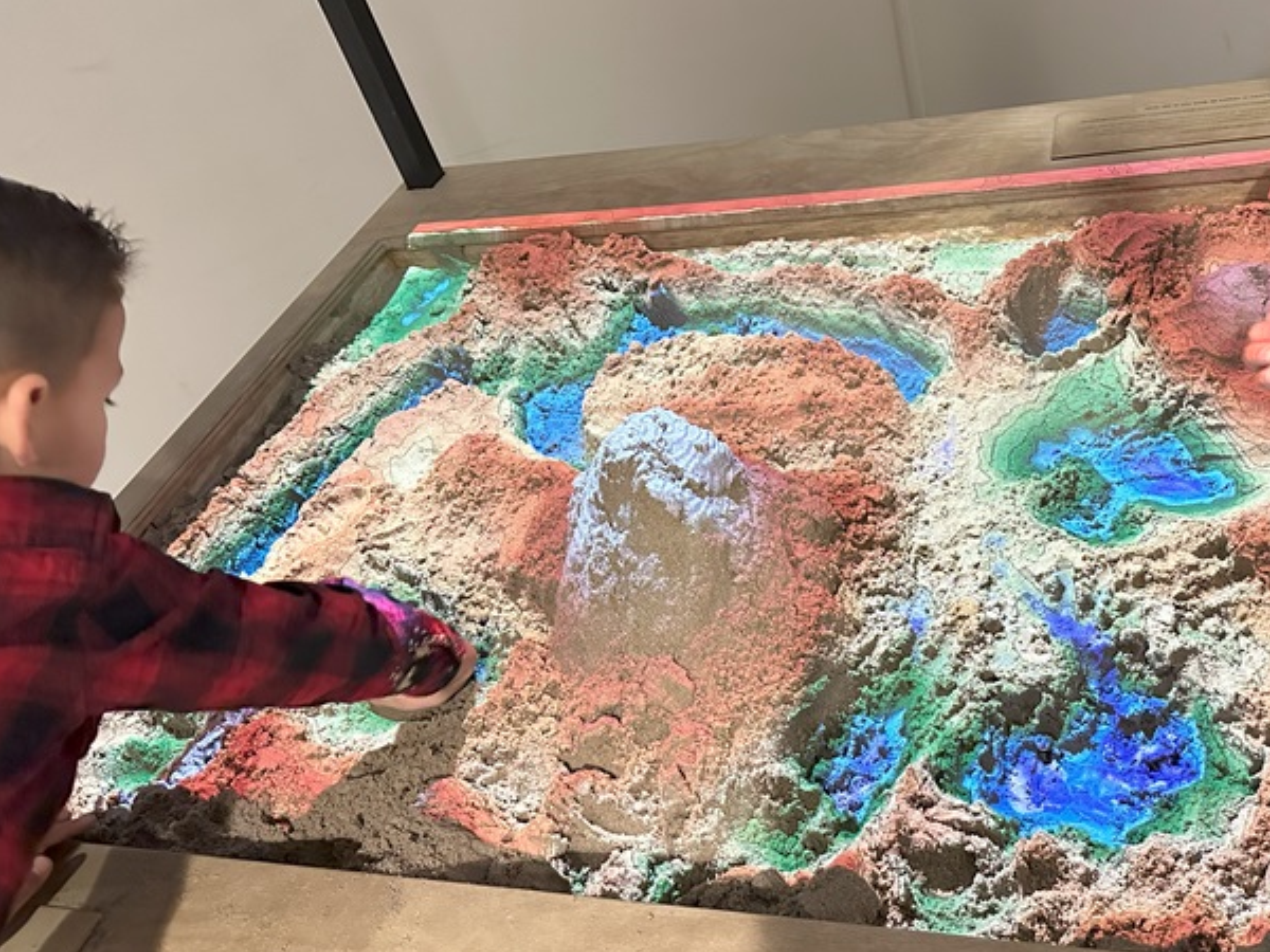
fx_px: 1174
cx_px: 806
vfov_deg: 44.1
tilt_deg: -38.3
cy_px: 427
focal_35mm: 32
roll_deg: +16.1
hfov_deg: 56.0
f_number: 1.78
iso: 800
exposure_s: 1/40
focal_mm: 6.86
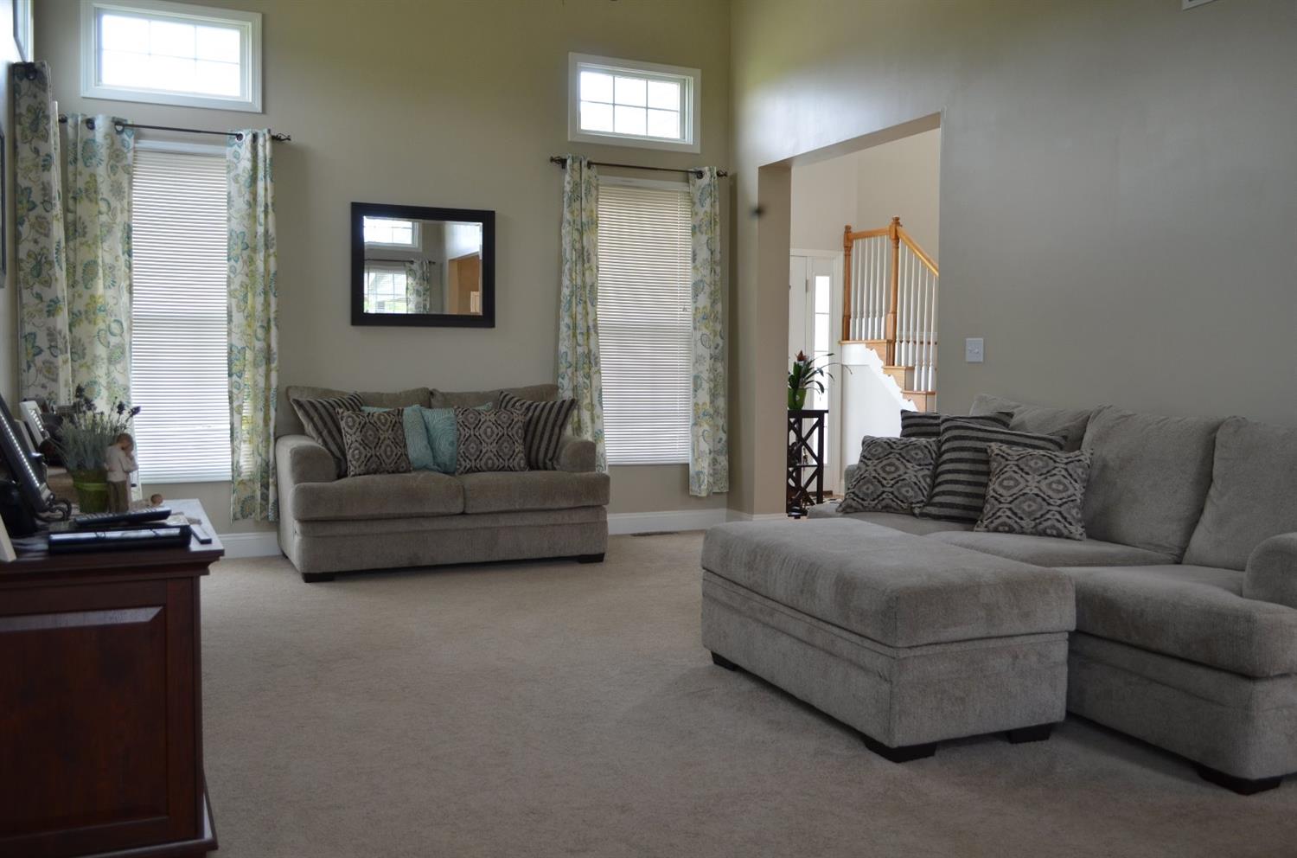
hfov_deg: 57.3
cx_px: 648
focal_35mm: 33
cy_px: 429
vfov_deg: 39.8
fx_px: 1186
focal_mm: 22
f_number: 4.5
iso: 400
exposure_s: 1/80
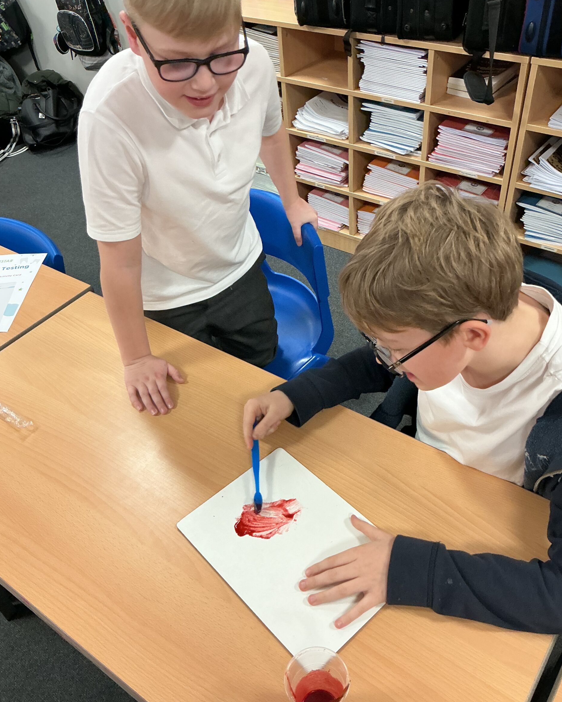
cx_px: 286
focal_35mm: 31
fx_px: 645
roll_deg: +6.3
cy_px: 367
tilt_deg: -43.7
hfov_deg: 47.1
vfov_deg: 57.2
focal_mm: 3
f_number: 1.8
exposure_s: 1/60
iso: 125
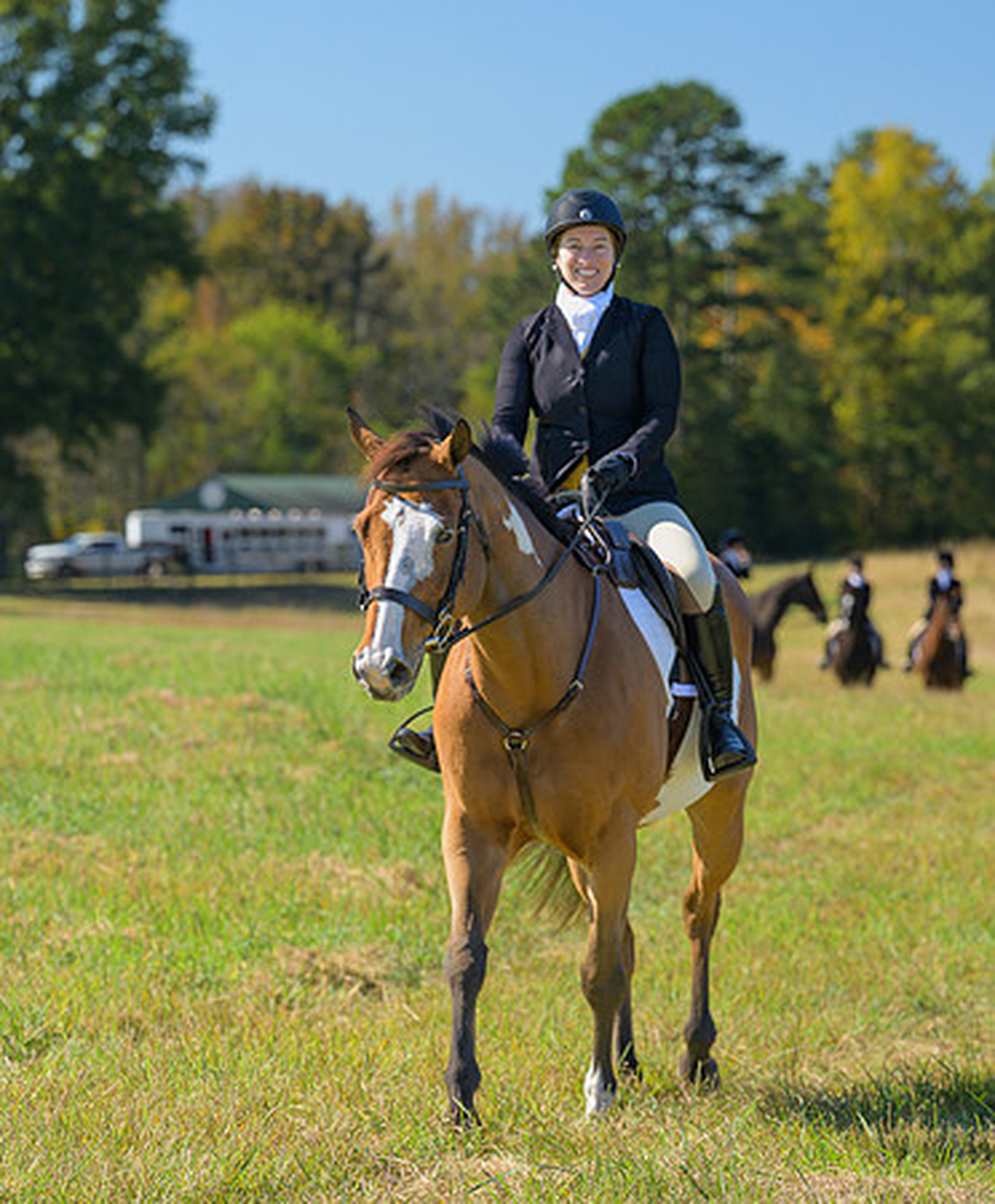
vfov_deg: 11.1
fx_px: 6203
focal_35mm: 172
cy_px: 648
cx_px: 533
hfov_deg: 9.2
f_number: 4
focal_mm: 115
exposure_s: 1/400
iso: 200
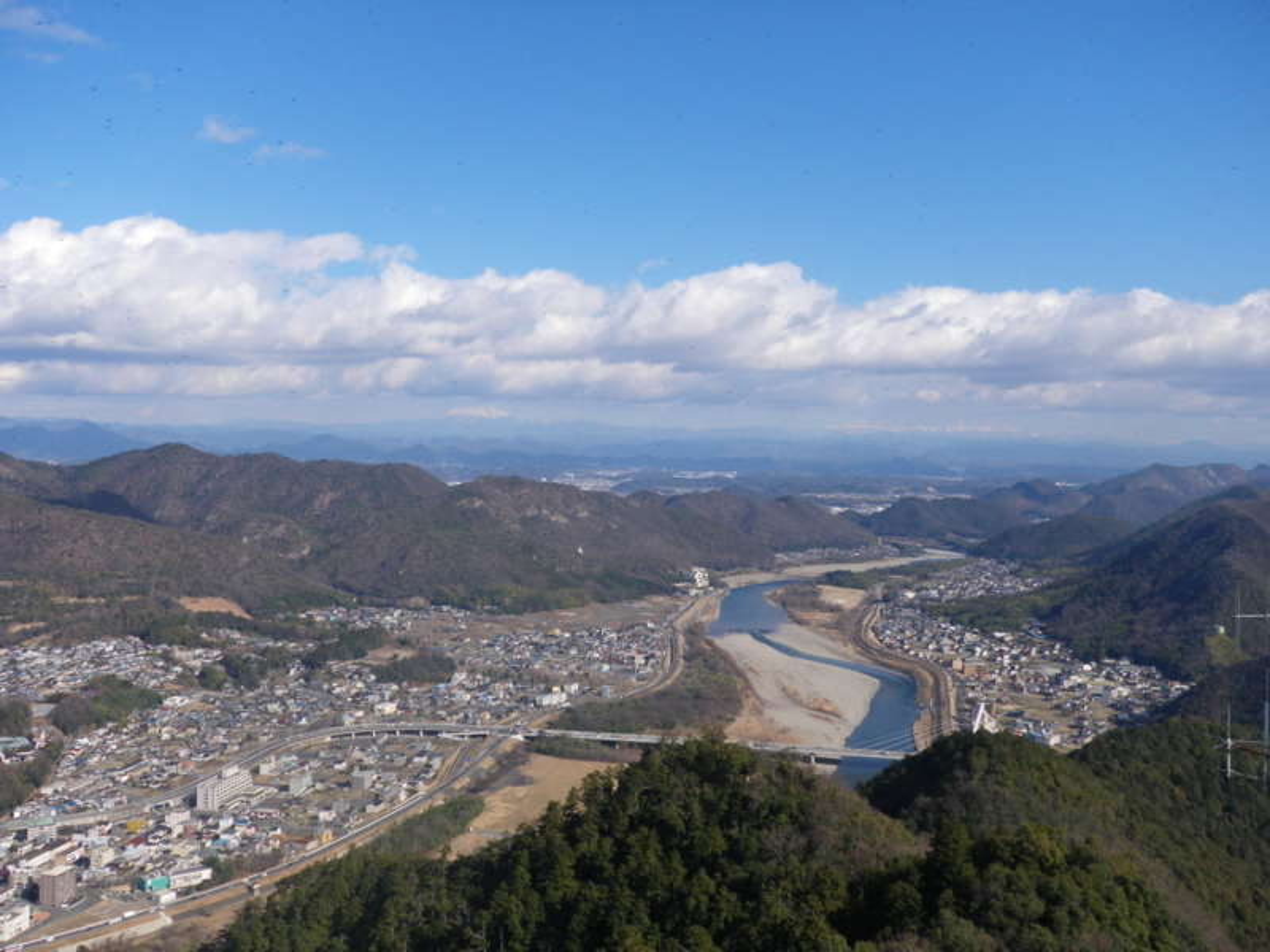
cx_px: 635
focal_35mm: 35
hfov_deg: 52.6
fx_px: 1284
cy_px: 476
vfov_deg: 40.7
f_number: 3.8
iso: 64
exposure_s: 1/800
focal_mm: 6.2
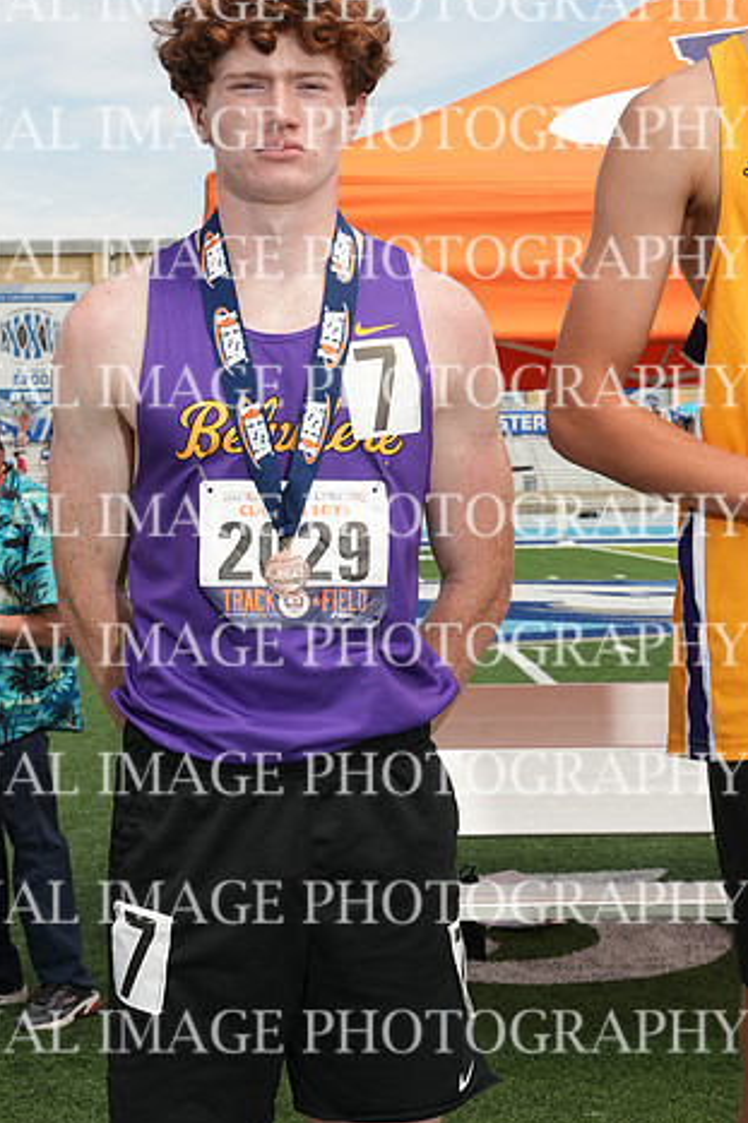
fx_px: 2265
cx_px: 286
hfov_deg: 18.7
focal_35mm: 73
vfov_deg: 27.8
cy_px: 450
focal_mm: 39
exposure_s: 1/160
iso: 100
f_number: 9
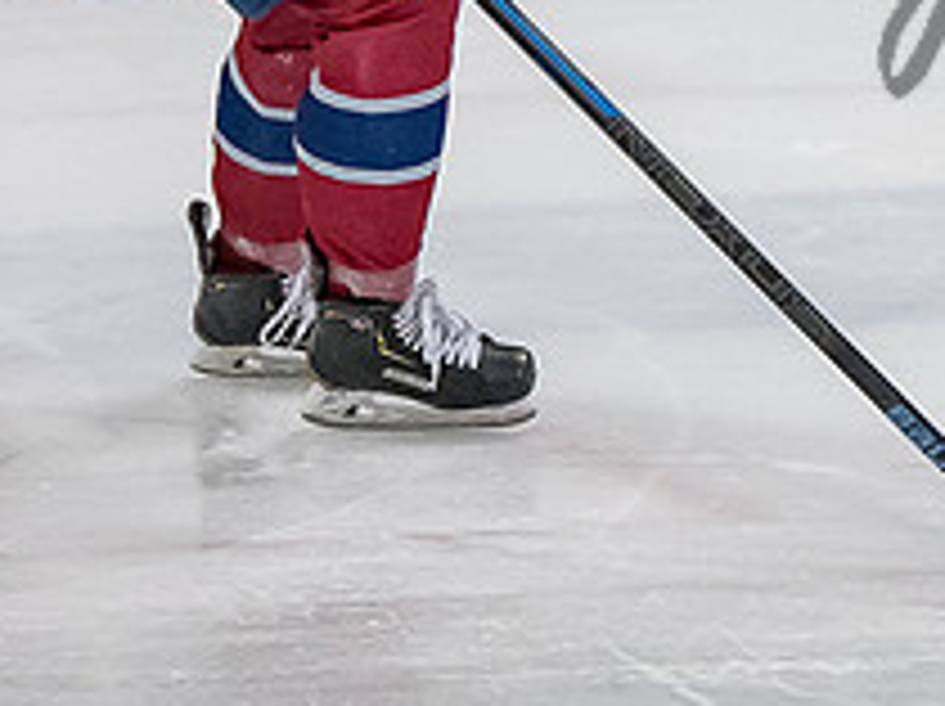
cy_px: -220
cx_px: 693
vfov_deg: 2.4
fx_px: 16825
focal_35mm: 617
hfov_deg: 3.2
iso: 2500
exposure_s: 1/800
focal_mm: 105
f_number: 3.5
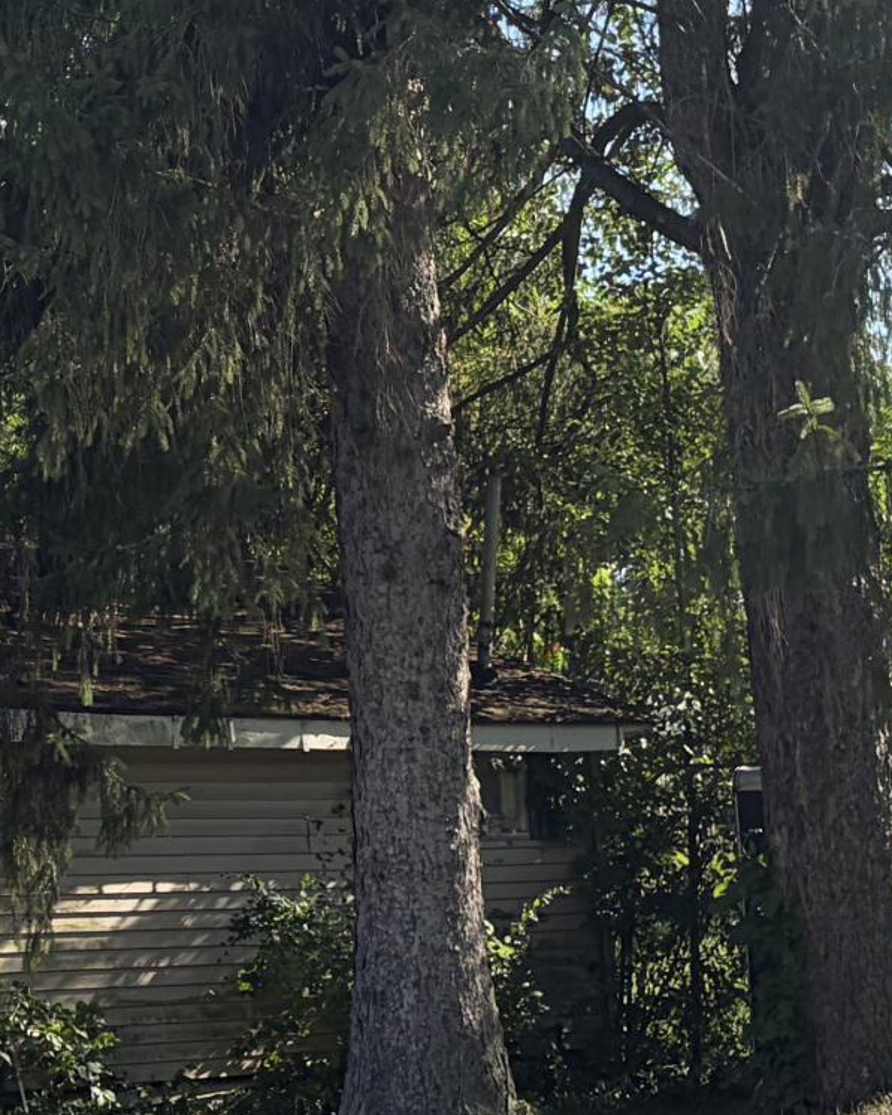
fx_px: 3365
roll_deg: +1.9
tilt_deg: +13.8
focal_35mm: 102
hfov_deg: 15.0
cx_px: 139
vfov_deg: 18.6
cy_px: 161
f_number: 1.6
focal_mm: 5.96
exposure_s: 1/1901
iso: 64
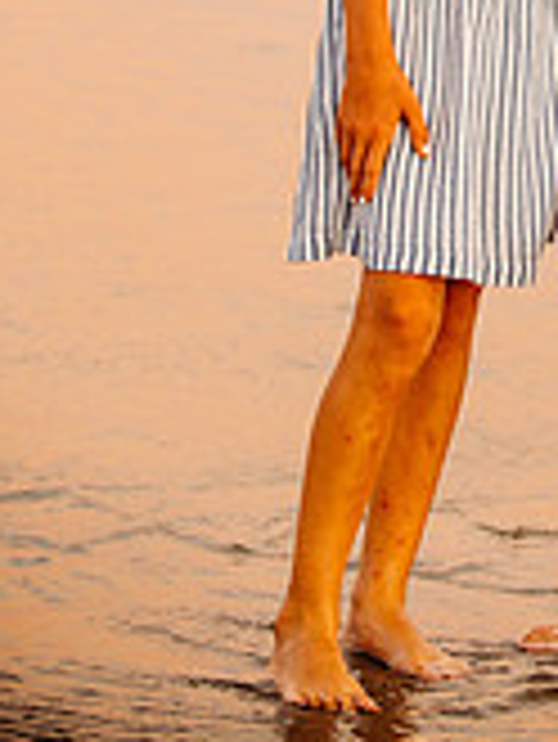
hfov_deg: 5.8
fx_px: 5517
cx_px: 590
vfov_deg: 7.6
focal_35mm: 257
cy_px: -238
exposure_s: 1/200
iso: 200
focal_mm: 98
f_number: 3.2
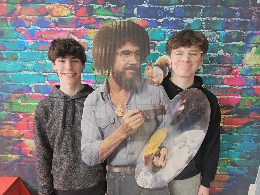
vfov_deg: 58.9
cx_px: 130
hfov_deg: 73.9
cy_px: 98
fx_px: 173
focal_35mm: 23
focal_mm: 5.4
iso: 32
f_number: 1.8
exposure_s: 1/60
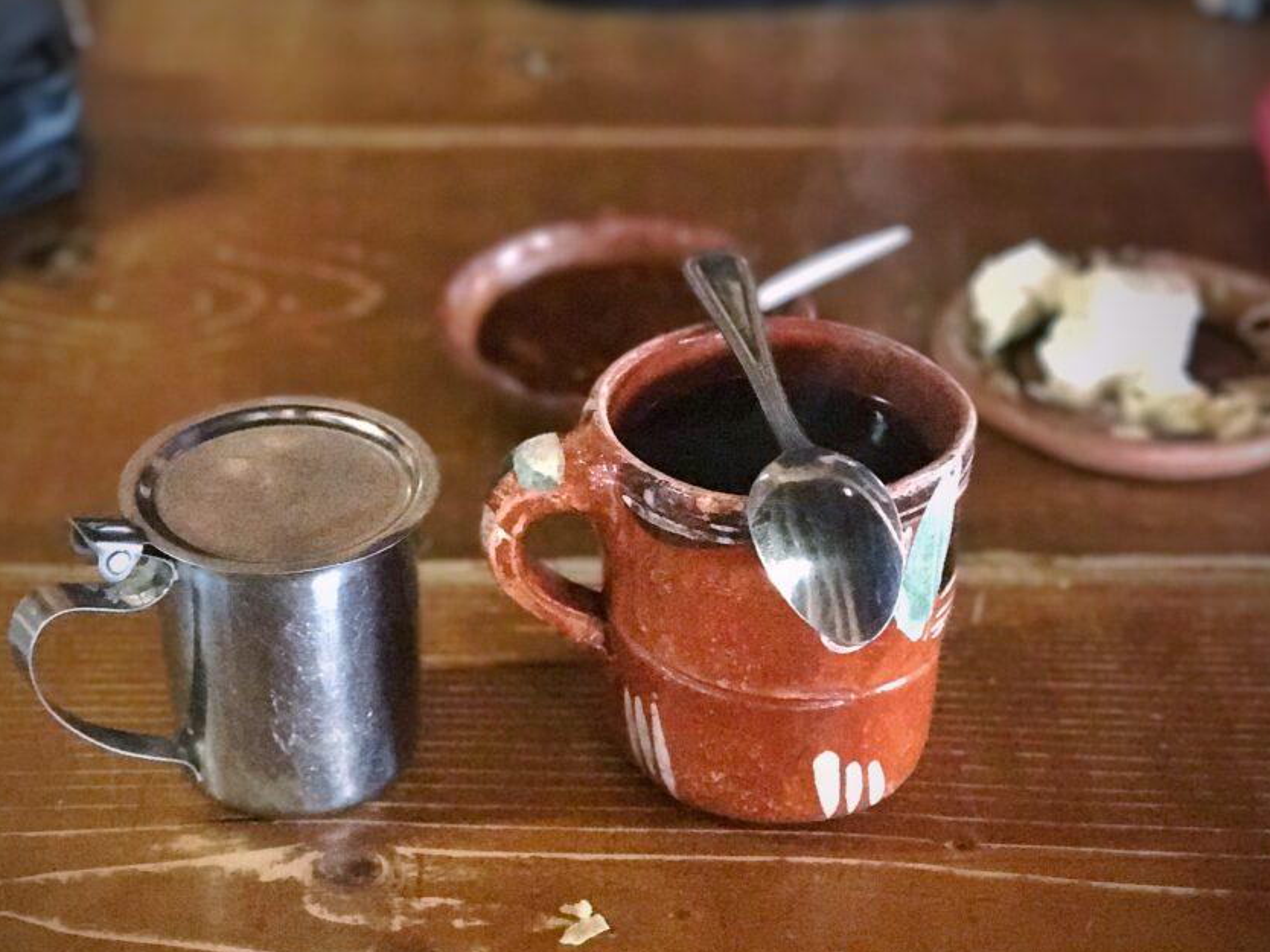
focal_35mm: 70
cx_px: 579
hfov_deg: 27.8
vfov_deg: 21.0
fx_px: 2567
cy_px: 497
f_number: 2.8
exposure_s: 1/60
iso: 1250
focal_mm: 6.6
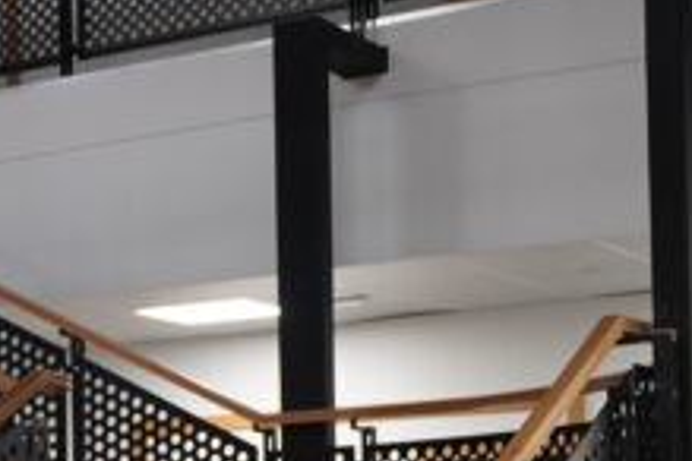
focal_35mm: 112
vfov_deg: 12.0
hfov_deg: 16.8
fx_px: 2153
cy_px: 535
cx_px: -310
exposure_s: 1/80
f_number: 2.8
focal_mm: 16.3
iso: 400
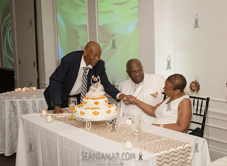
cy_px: 89
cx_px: 122
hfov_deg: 35.4
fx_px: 355
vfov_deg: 26.3
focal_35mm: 55
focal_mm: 48
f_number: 4.5
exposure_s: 1/400
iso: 2500
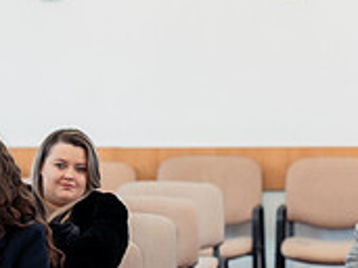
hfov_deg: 6.4
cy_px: 295
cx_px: 357
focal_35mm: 307
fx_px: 3173
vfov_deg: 4.8
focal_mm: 85
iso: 1600
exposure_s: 1/250
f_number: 2.2
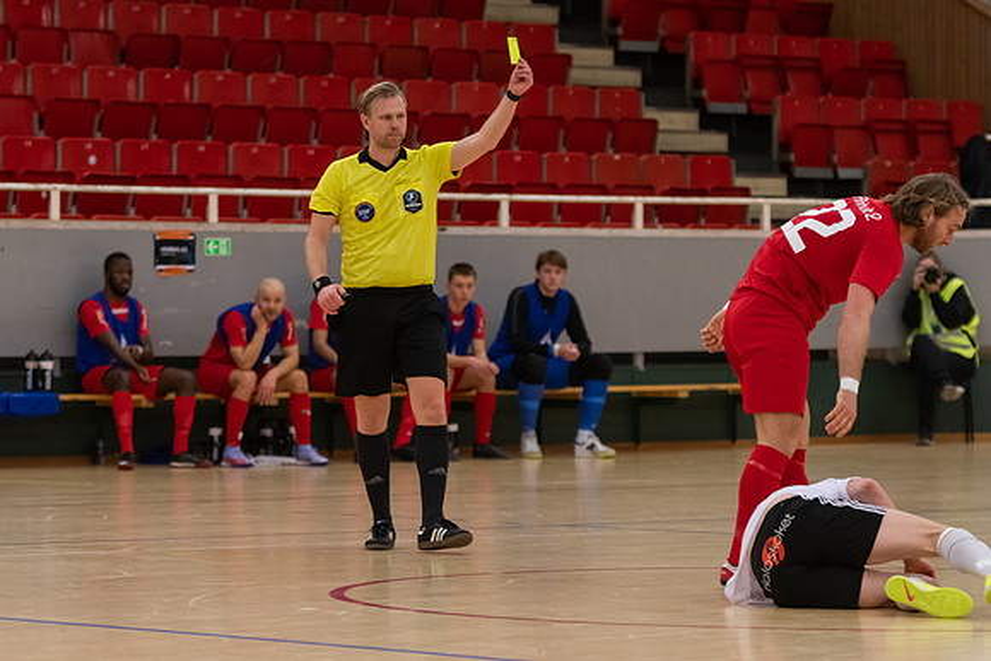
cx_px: 496
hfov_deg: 11.6
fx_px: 4887
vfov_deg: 7.7
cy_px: 330
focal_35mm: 178
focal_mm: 112
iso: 1250
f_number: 3.2
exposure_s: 1/800
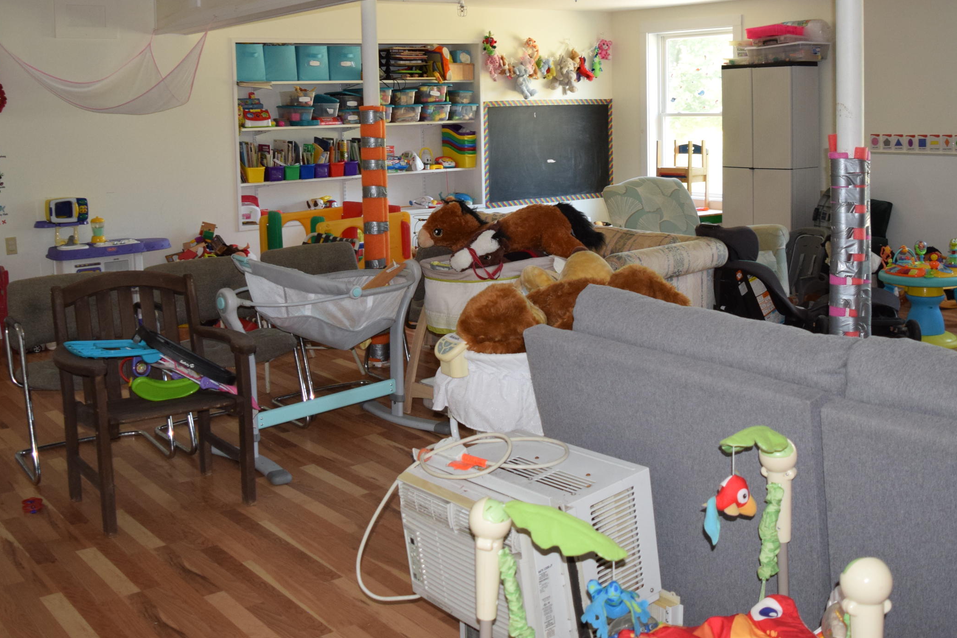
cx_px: 472
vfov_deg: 33.9
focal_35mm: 39
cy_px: 208
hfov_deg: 49.5
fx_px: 1037
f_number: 4
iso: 800
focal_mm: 18
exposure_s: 1/60
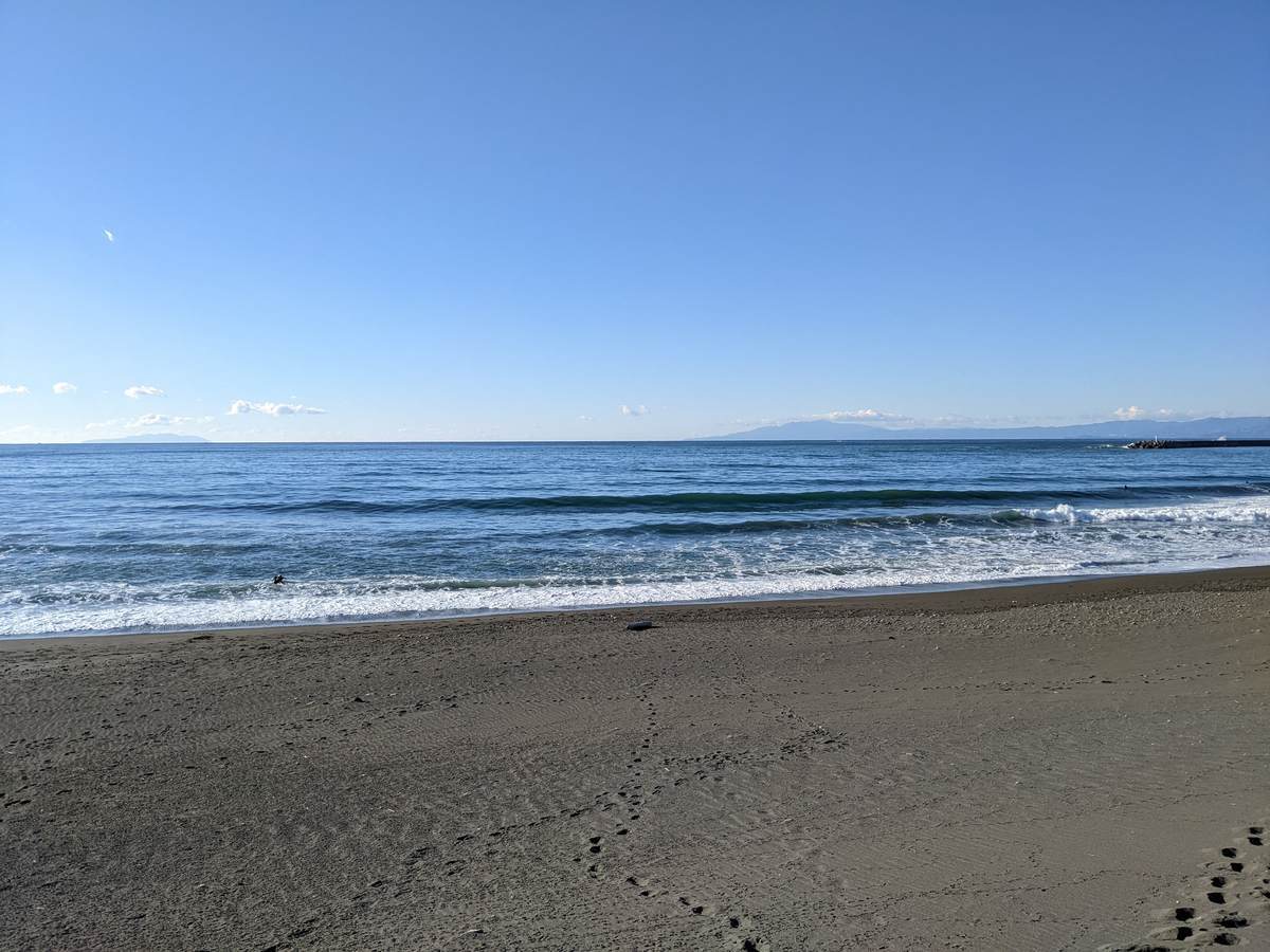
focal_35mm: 27
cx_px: 635
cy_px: 476
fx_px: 991
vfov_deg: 51.4
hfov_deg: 65.3
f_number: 1.73
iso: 71
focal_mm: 4.38
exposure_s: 1/4695
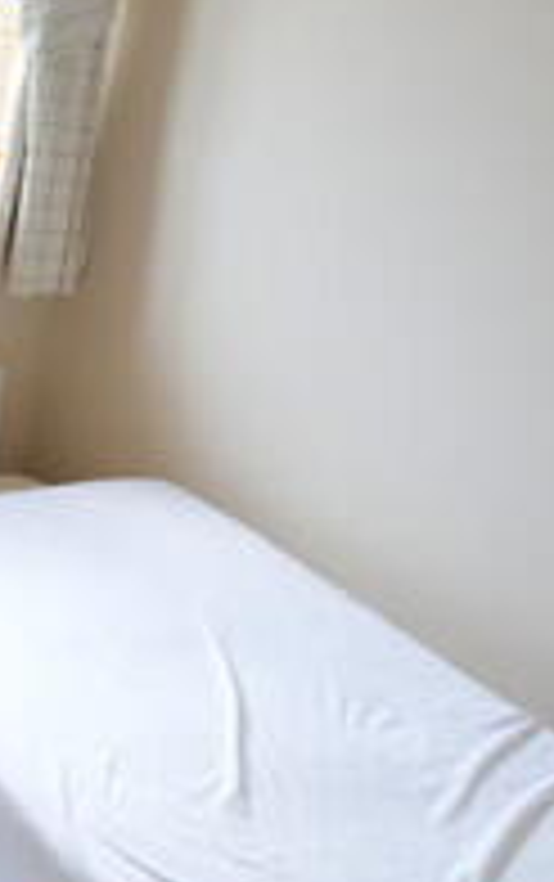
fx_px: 1228
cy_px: 778
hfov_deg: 22.8
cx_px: -158
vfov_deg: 37.2
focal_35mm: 51
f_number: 4
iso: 400
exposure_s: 1/60
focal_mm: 10
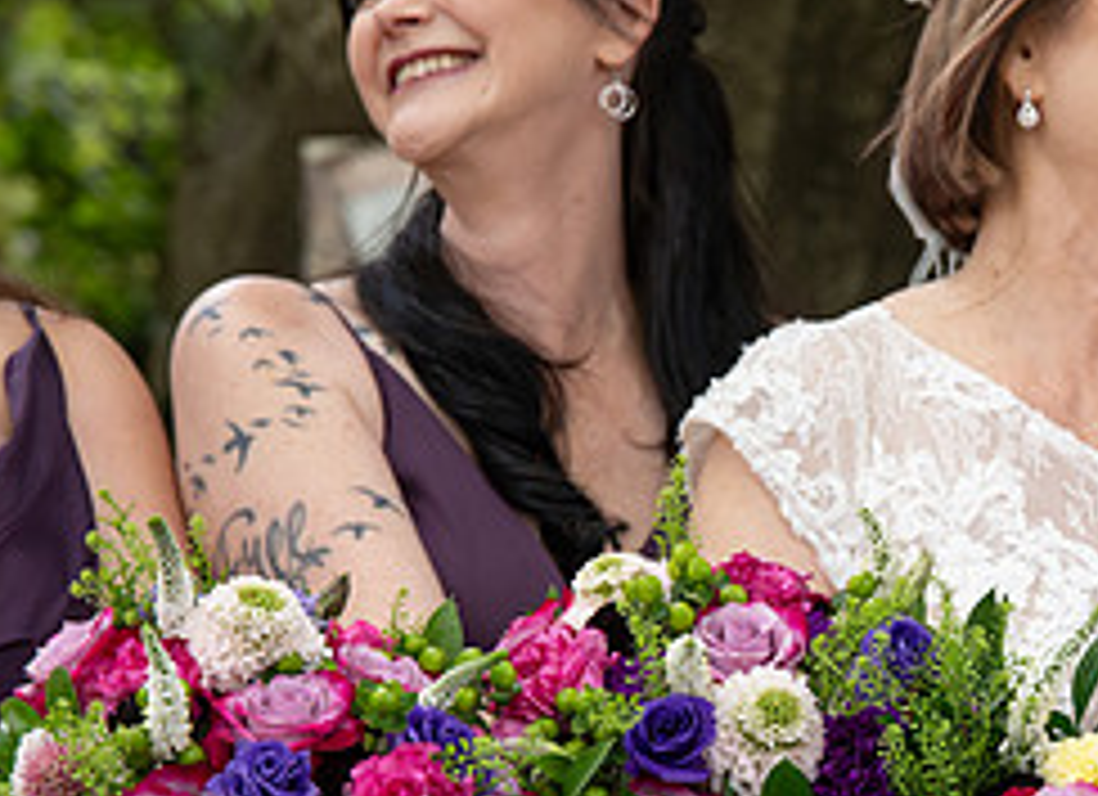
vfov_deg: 8.2
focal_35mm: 176
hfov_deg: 11.3
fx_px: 5517
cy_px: 715
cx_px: 936
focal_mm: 70
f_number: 4.5
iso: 1250
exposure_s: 1/400
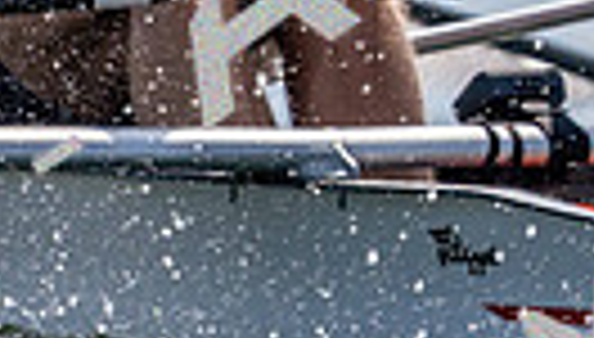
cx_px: -207
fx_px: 37514
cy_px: -300
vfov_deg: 0.5
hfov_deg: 0.9
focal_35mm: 2376
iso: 320
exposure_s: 1/2000
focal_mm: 518
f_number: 6.3
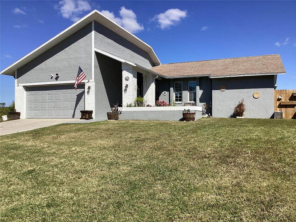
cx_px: 148
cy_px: 111
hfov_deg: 58.4
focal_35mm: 31
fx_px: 265
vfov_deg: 45.4
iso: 25
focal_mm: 3.3
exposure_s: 1/1894
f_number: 2.4
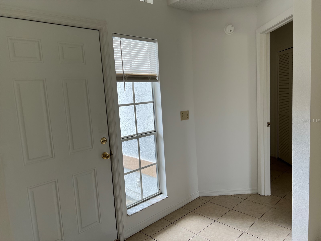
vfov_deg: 53.1
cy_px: 120
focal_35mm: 26
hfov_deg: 67.3
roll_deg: +3.6
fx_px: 241
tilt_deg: -5.8
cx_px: 160
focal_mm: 5.7
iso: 40
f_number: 1.5
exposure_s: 1/121
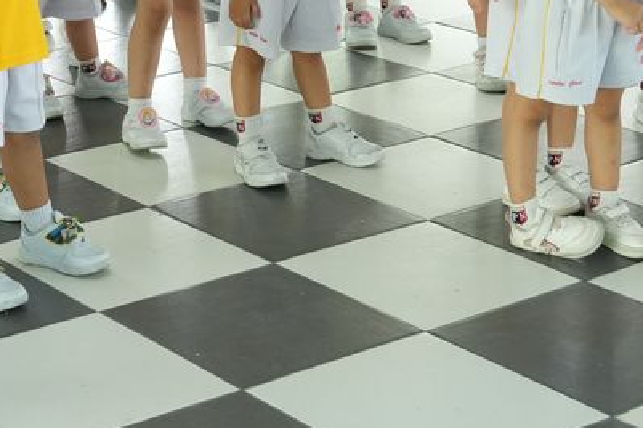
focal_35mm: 101
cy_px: -91
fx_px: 1803
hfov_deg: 19.9
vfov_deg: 13.2
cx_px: 95
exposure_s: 1/125
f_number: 5
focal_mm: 24
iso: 2000
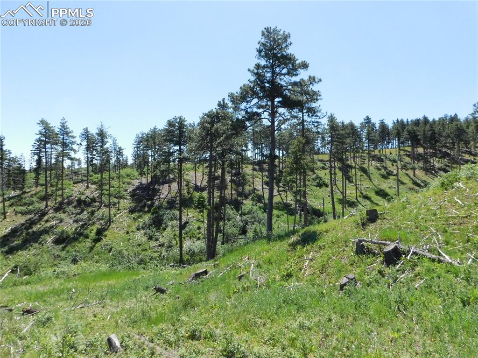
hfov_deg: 74.0
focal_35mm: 23
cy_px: 179
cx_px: 239
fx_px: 317
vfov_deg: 58.8
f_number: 6
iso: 800
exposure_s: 1/1500
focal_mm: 4
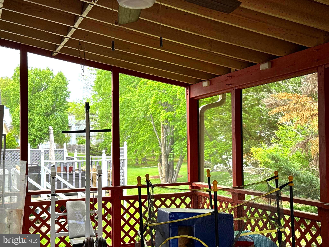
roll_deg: +0.1
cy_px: 124
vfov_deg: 30.3
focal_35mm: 48
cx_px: 164
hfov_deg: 39.7
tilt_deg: +1.7
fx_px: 456
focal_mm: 6.76
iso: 50
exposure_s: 1/195
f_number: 1.78
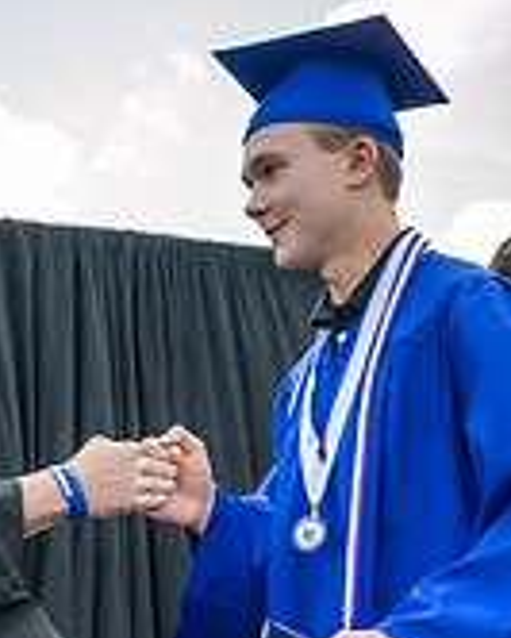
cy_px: 765
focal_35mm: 127
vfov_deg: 14.7
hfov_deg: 12.1
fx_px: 2399
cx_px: 56
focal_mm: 20
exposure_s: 1/200
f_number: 7.1
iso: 200
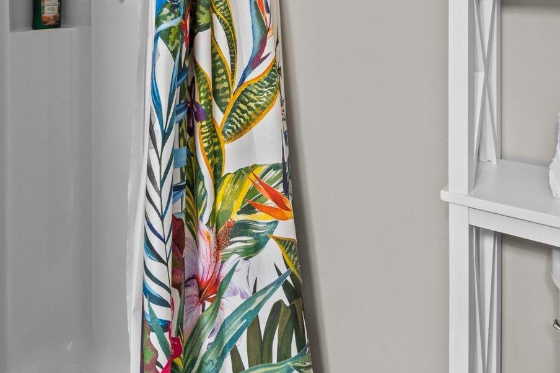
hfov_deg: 55.8
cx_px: 295
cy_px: -27
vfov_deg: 34.2
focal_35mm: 34
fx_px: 529
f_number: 8
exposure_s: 1/2
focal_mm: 15
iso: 400
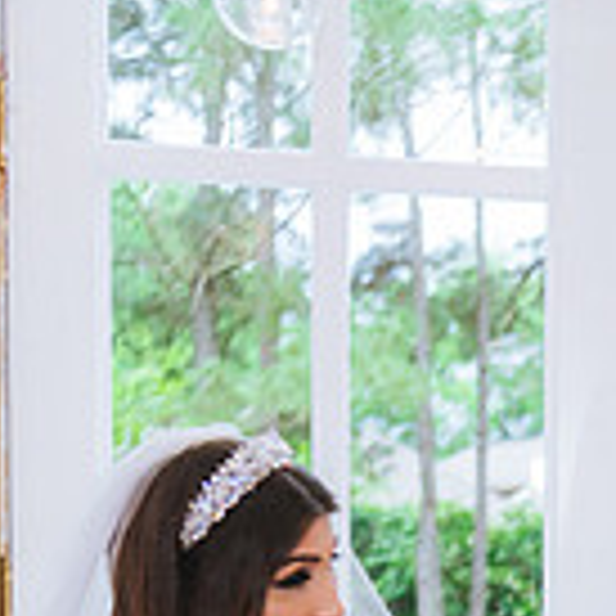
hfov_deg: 12.3
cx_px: 1097
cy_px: 843
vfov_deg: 12.9
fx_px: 2617
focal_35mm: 130
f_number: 2.8
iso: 800
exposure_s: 1/125
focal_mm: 36
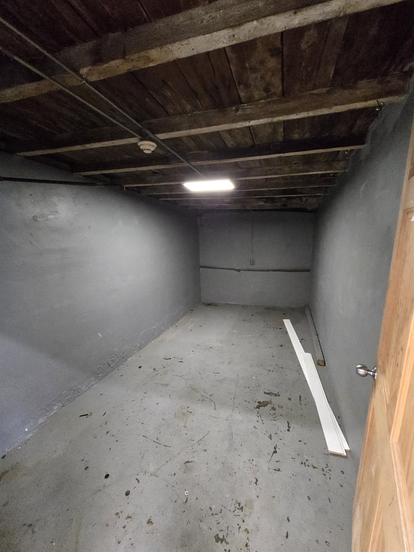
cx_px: 207
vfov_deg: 106.2
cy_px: 276
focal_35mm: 13
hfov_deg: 89.9
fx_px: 207
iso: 1250
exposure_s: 1/60
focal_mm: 2.2
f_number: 2.2
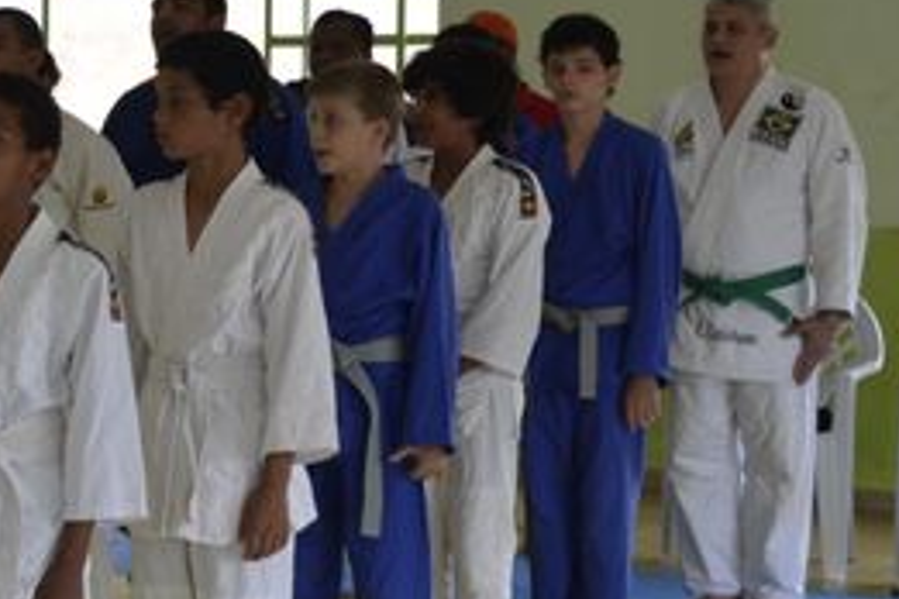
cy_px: 253
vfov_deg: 13.5
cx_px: -200
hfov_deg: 19.0
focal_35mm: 101
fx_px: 2522
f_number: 5.6
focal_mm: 22
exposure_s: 1/90
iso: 400
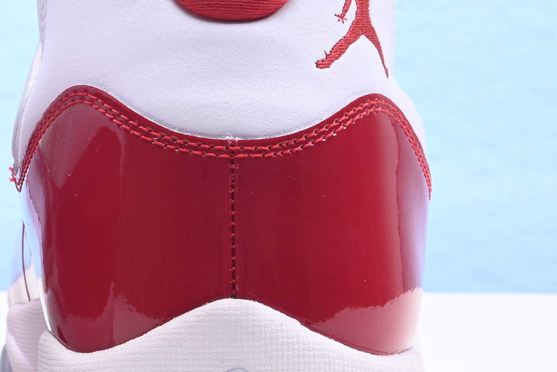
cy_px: -110
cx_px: -52
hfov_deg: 12.2
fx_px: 2570
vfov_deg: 8.2
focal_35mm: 166
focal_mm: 39
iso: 100
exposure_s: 1/2
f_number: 16
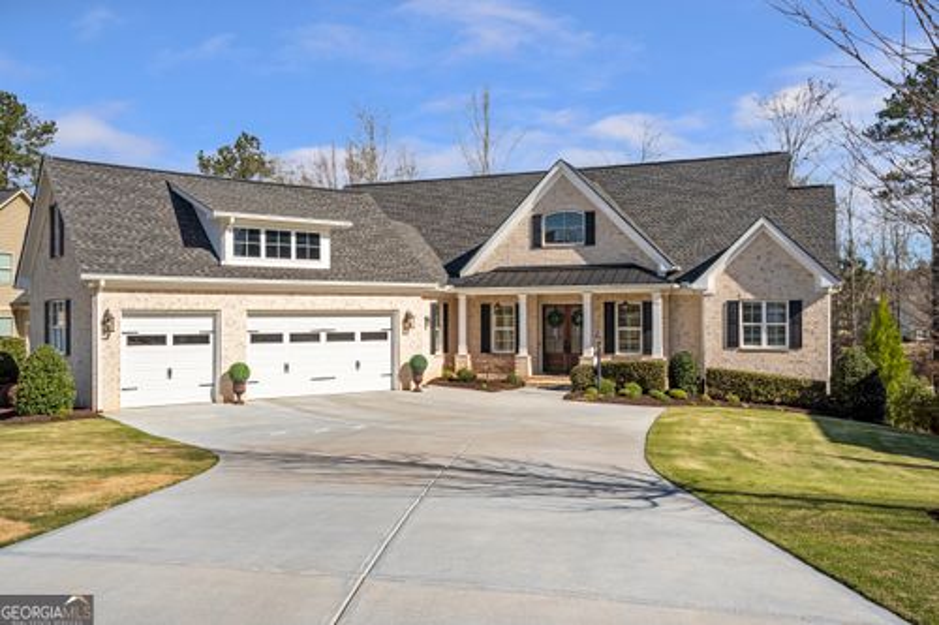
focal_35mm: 31
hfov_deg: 60.3
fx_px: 808
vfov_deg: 42.3
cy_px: 312
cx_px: 470
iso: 100
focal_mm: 31
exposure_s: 1/400
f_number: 8
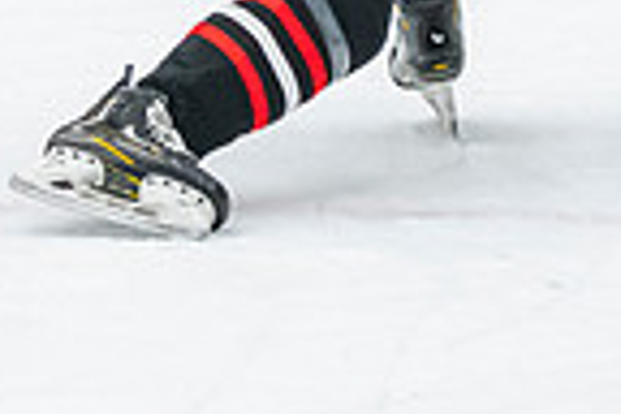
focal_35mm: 491
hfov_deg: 4.2
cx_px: 499
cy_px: -255
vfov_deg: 2.8
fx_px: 8469
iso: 2000
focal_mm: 98
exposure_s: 1/640
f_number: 3.2
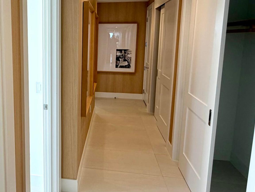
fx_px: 258
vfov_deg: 40.6
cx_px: 57
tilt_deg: -9.4
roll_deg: +0.4
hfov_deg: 50.0
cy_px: 79
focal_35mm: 35
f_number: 2.2
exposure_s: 1/113
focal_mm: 2.22
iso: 80
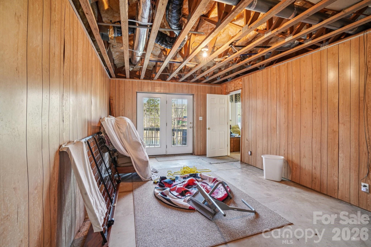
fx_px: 155
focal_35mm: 15
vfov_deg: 77.3
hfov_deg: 100.4
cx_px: 186
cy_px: 124
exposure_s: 1/8
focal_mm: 10
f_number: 8
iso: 400
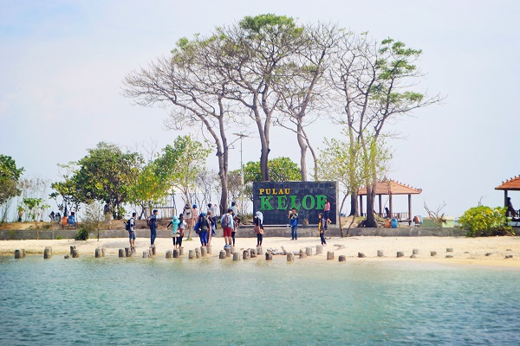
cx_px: 260
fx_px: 1192
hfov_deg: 24.6
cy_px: 173
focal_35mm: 82
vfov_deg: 16.6
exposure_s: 1/250
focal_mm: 55
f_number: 8
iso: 100
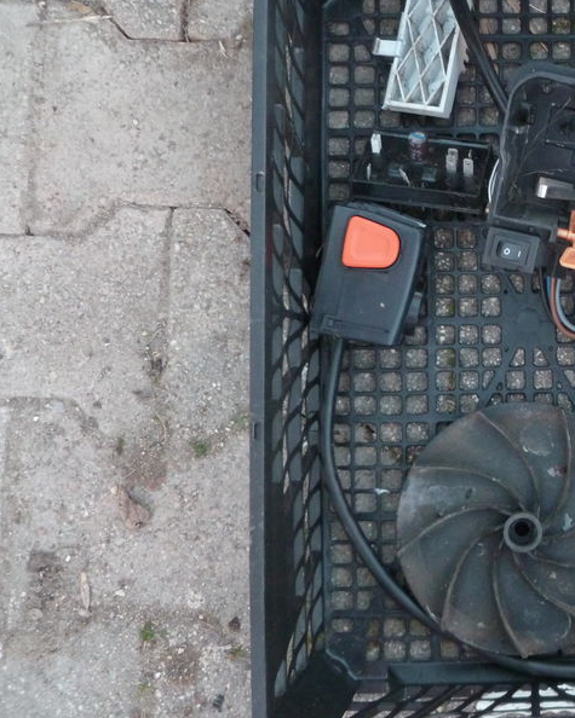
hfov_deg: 30.2
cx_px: 591
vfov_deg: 40.3
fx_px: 979
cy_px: 331
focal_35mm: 46
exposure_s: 1/100
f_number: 3.3
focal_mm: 5
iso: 400
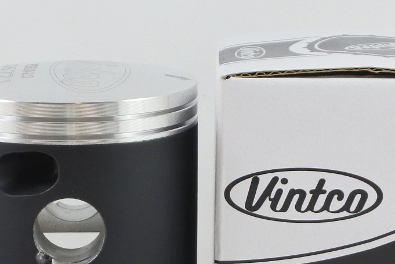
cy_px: 249
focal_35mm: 94
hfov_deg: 21.7
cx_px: 207
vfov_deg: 14.4
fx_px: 1031
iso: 500
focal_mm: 13.7
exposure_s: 1/125
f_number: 4
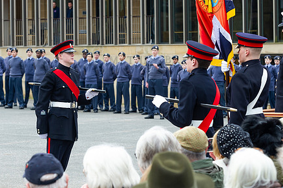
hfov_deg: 13.4
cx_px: 159
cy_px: 96
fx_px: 1201
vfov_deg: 8.9
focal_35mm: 153
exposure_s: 1/250
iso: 900
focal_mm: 105
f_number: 6.3
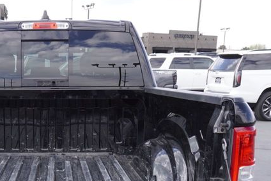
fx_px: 437
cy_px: 189
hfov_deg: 33.1
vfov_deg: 22.3
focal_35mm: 58
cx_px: 40
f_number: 5.6
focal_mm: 16
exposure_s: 1/125
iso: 100
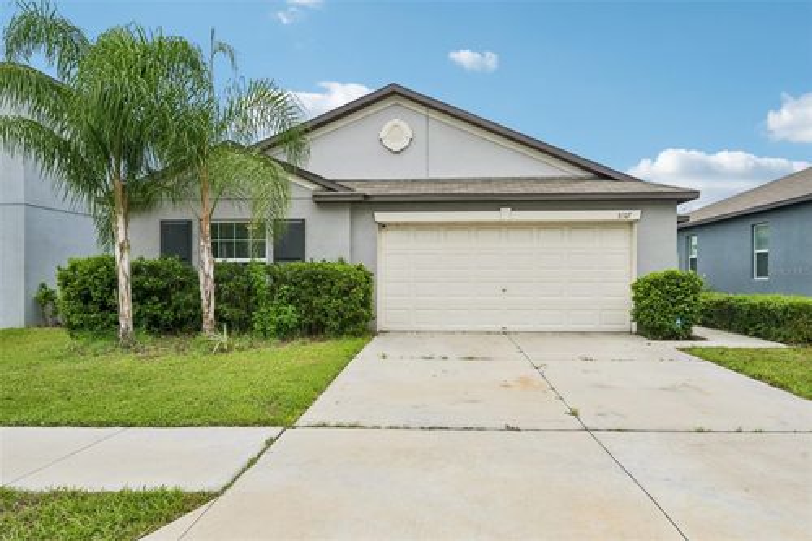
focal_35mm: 24
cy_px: 270
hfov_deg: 72.6
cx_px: 406
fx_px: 552
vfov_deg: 52.2
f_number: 8
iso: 400
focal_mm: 24.5
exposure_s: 1/1000
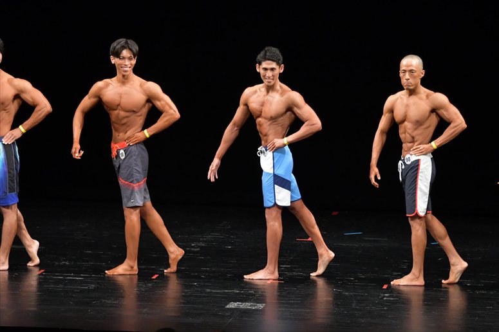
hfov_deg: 9.5
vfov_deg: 6.3
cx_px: 250
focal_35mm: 217
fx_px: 3006
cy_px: 166
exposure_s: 1/400
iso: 3200
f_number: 5.6
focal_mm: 145
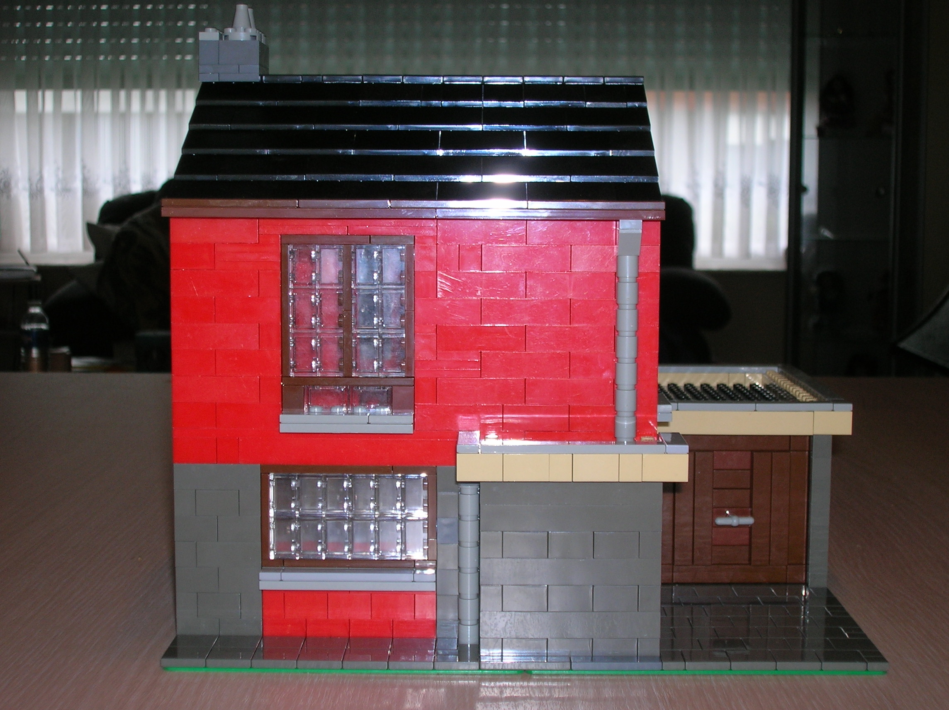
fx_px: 1726
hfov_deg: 30.7
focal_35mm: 63
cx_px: 474
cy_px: 355
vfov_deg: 23.3
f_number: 3.6
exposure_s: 1/60.1
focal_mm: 10.4
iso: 50
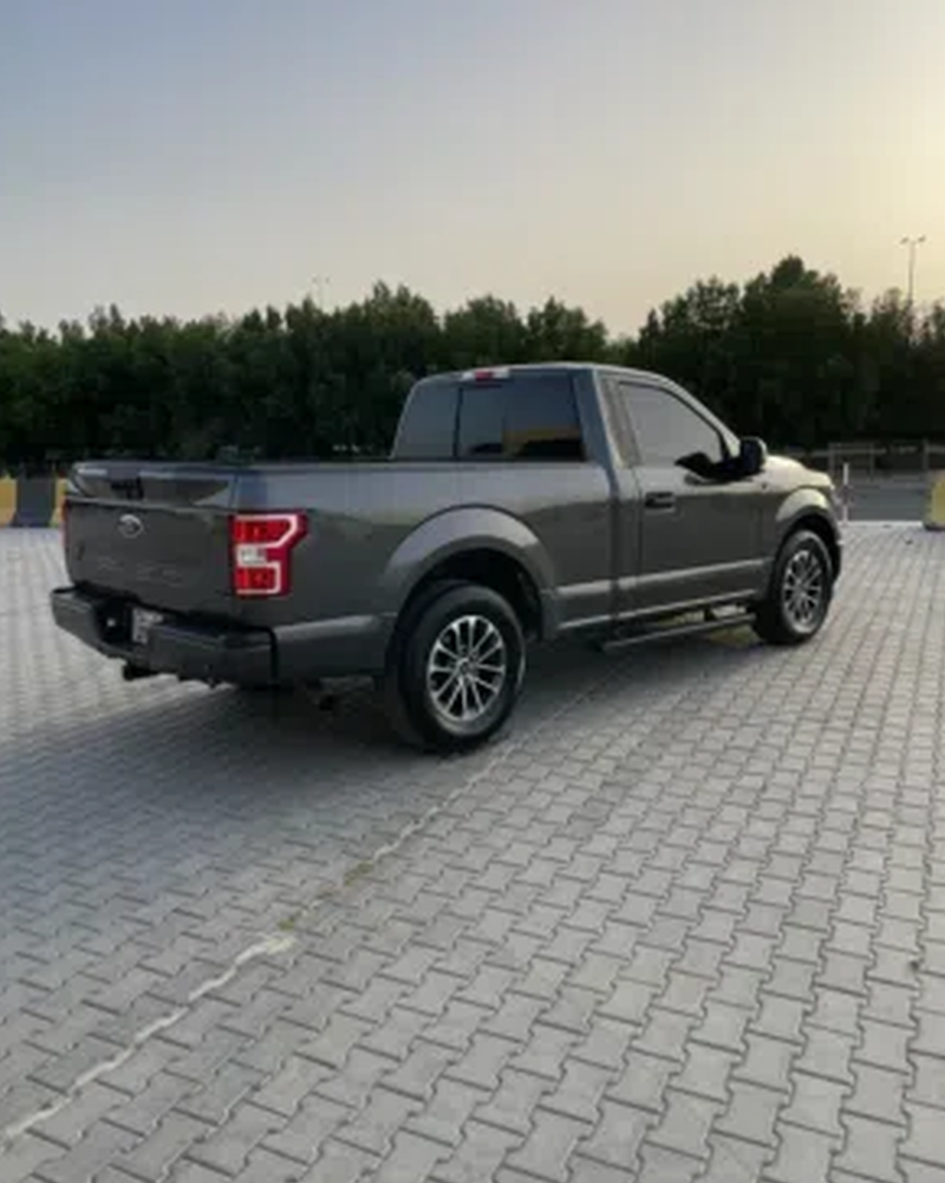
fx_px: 980
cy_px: 548
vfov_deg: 62.2
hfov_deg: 51.5
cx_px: 469
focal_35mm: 28
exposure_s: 1/2092
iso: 50
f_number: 1.6
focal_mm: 4.2
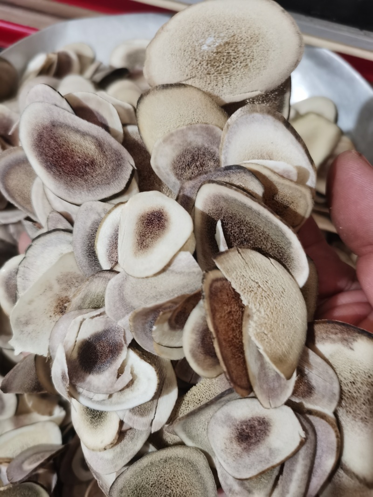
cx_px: 186
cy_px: 248
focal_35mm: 27
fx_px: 388
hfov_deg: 51.3
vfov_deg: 65.3
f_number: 1.8
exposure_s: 1/25.7
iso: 400
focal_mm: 5.58
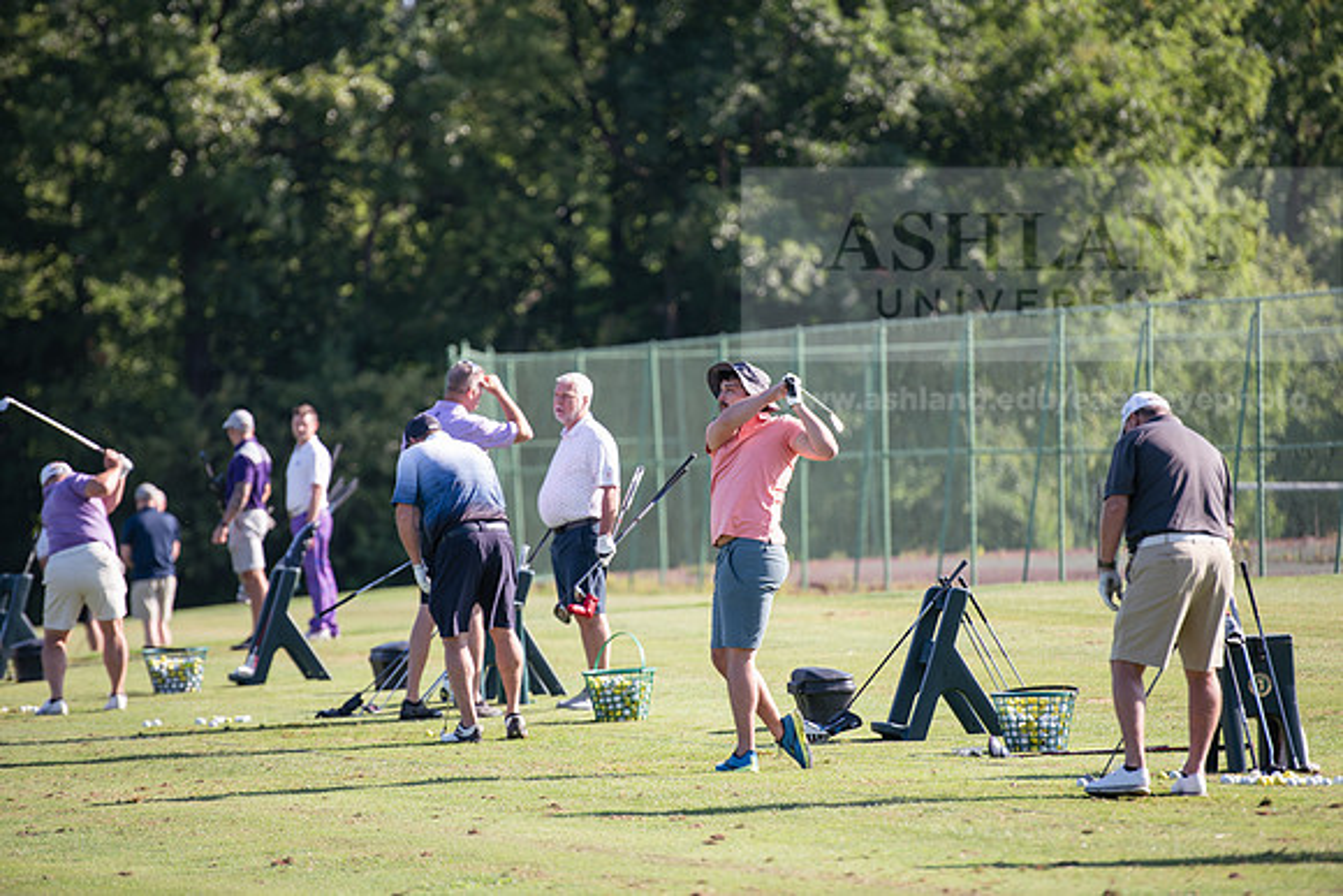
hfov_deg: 10.3
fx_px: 7463
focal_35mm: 200
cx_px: 672
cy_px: 448
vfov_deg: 6.9
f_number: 3.2
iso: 100
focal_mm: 200
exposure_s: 1/500
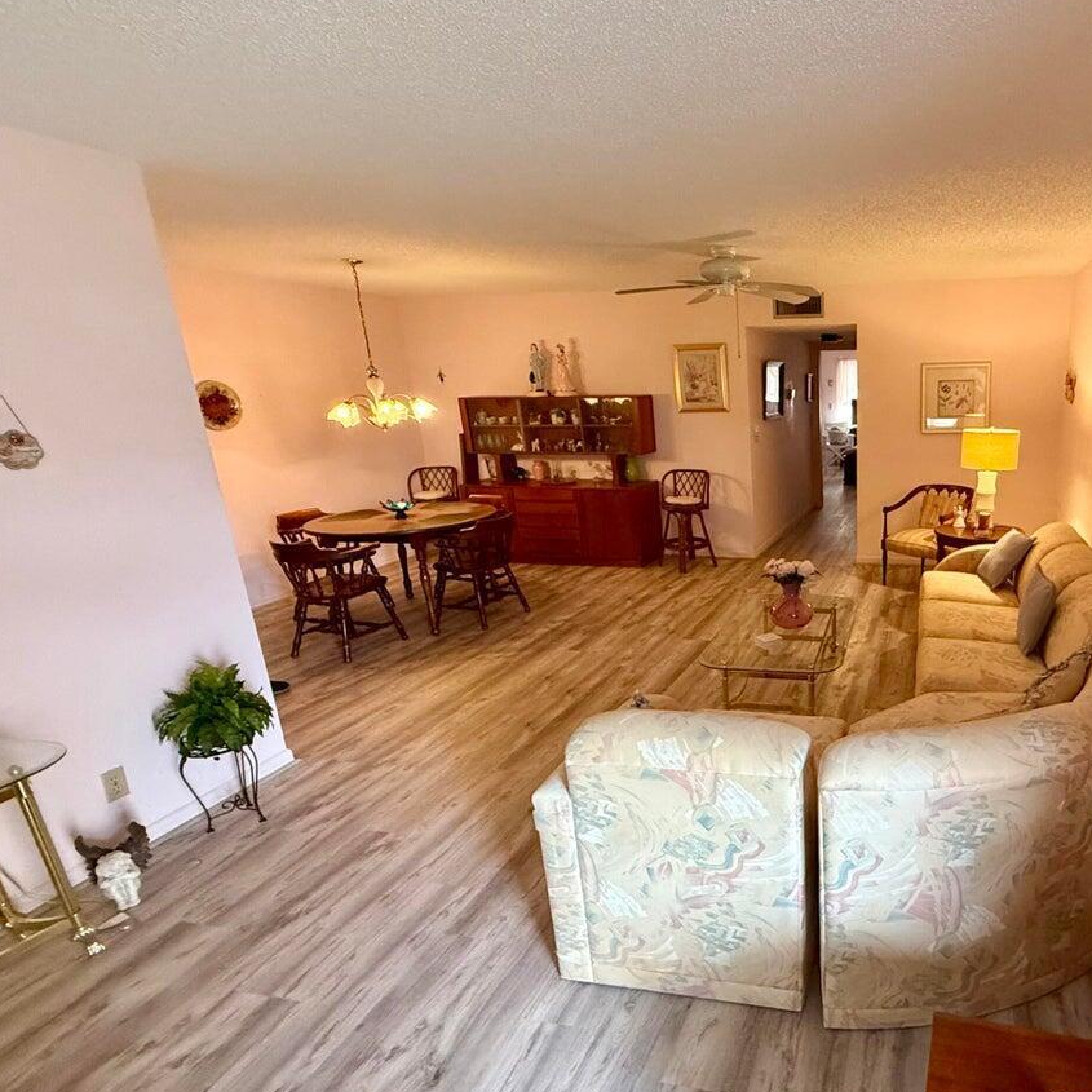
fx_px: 714
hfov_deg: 69.4
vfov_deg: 74.7
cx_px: 832
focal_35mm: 20
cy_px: 583
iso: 500
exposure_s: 1/60
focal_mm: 2.22
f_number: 2.2
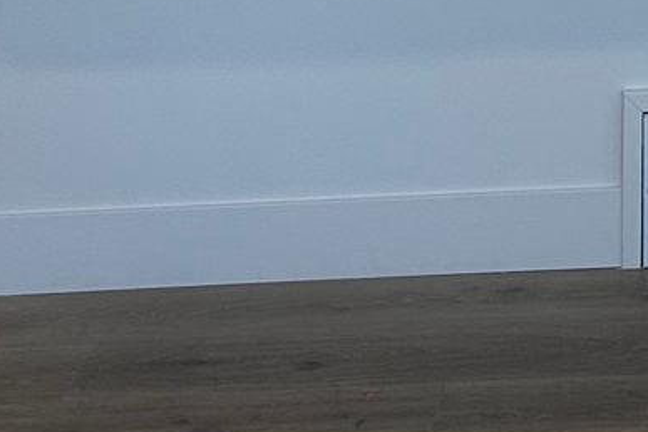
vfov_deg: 9.3
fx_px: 2376
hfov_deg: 14.5
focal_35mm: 132
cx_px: 983
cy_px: -615
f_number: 1.78
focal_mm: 6.86
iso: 80
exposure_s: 1/162
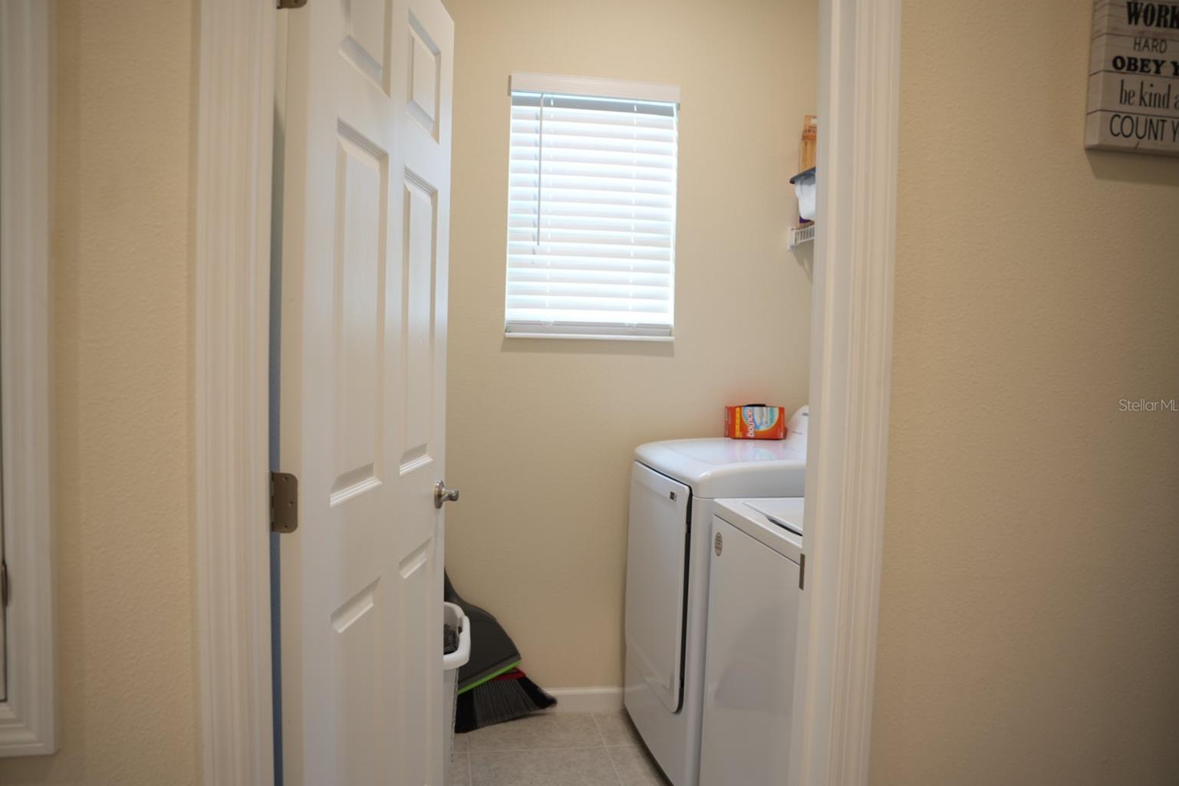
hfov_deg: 71.5
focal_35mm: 25
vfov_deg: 51.3
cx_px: 577
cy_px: 405
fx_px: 819
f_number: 2.8
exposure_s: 1/30
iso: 160
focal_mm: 24
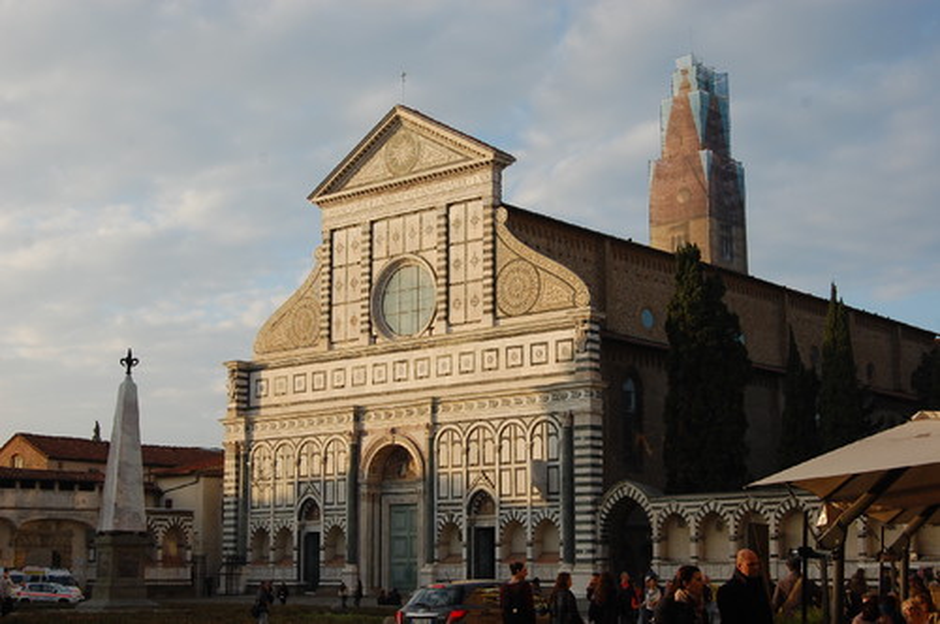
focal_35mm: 57
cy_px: 312
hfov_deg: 35.1
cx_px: 470
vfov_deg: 23.7
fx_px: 1486
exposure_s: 1/250
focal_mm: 38
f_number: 8
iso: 200
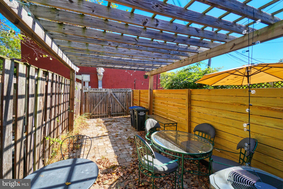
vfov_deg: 77.3
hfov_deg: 100.4
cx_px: 142
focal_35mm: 15
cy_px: 94
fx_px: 118
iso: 100
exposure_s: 1/125
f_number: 11
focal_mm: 10
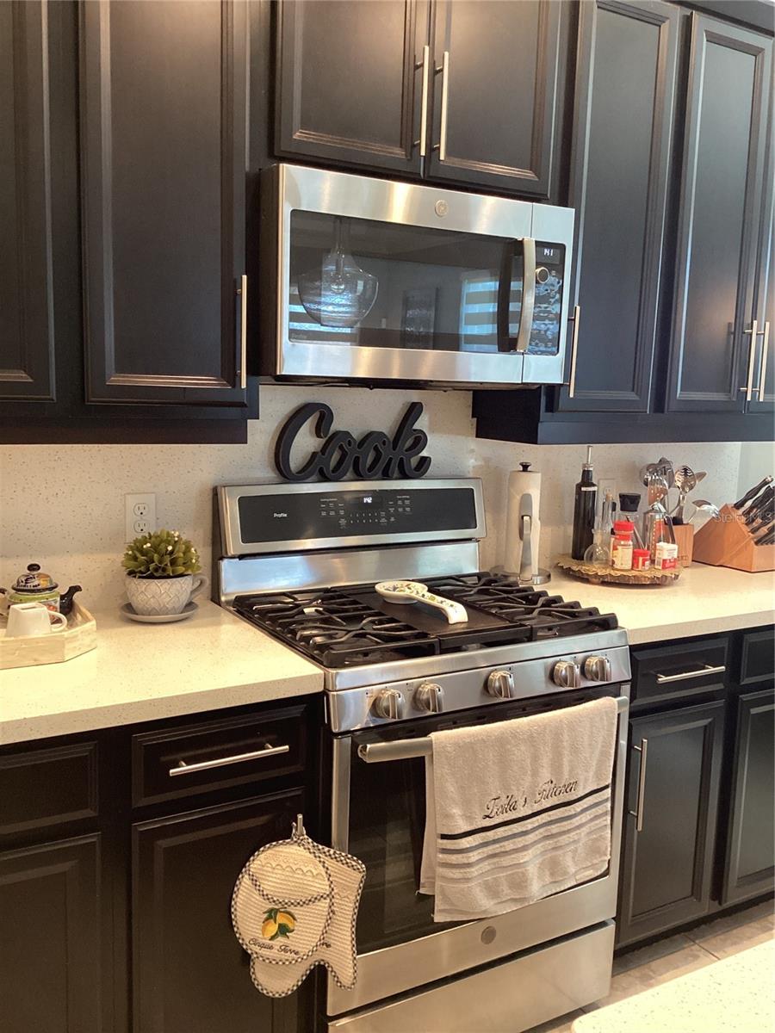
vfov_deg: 58.4
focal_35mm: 31
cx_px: 388
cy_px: 516
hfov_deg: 45.4
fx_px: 925
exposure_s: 1/60
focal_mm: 3.3
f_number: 2.4
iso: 250
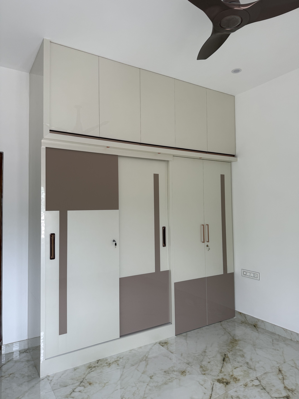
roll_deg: -0.5
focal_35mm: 24
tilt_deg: +3.0
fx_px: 276
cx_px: 150
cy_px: 200
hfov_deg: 56.8
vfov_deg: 71.6
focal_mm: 6.76
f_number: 1.78
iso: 125
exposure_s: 1/121
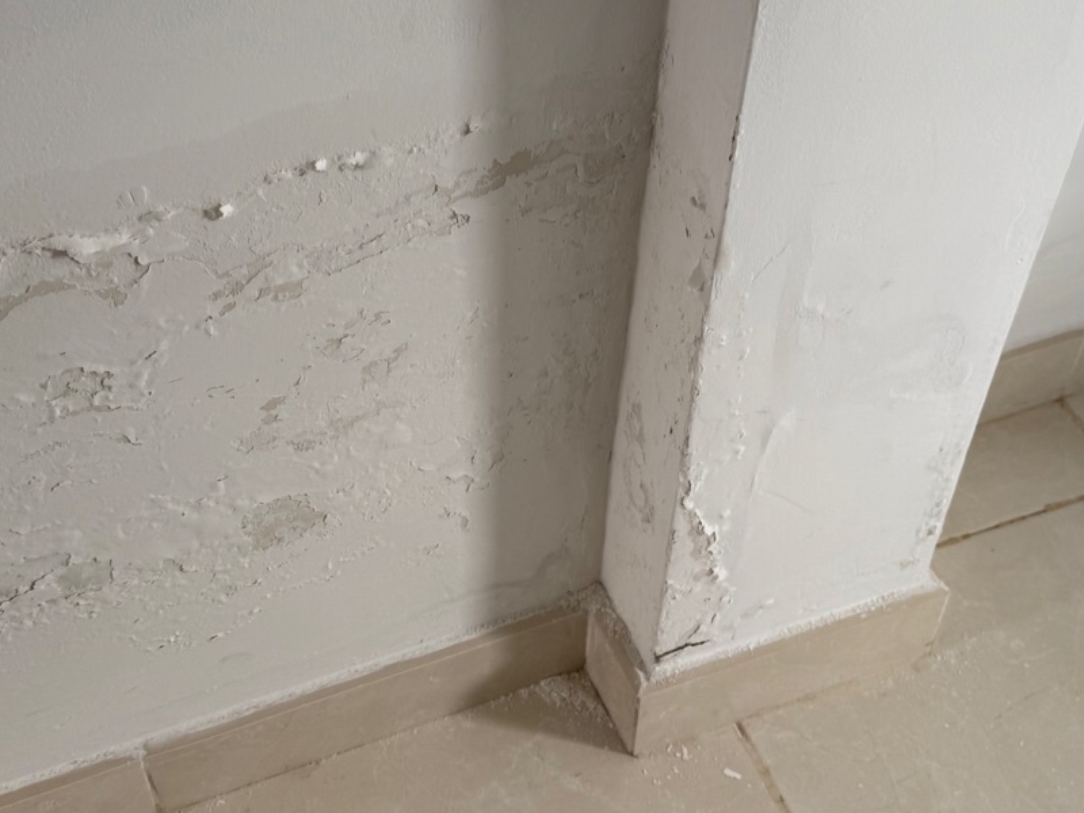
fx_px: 1503
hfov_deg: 39.6
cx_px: 507
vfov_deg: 30.2
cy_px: 309
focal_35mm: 48
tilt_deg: -48.2
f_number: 1.78
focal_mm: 6.76
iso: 50
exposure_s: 1/121
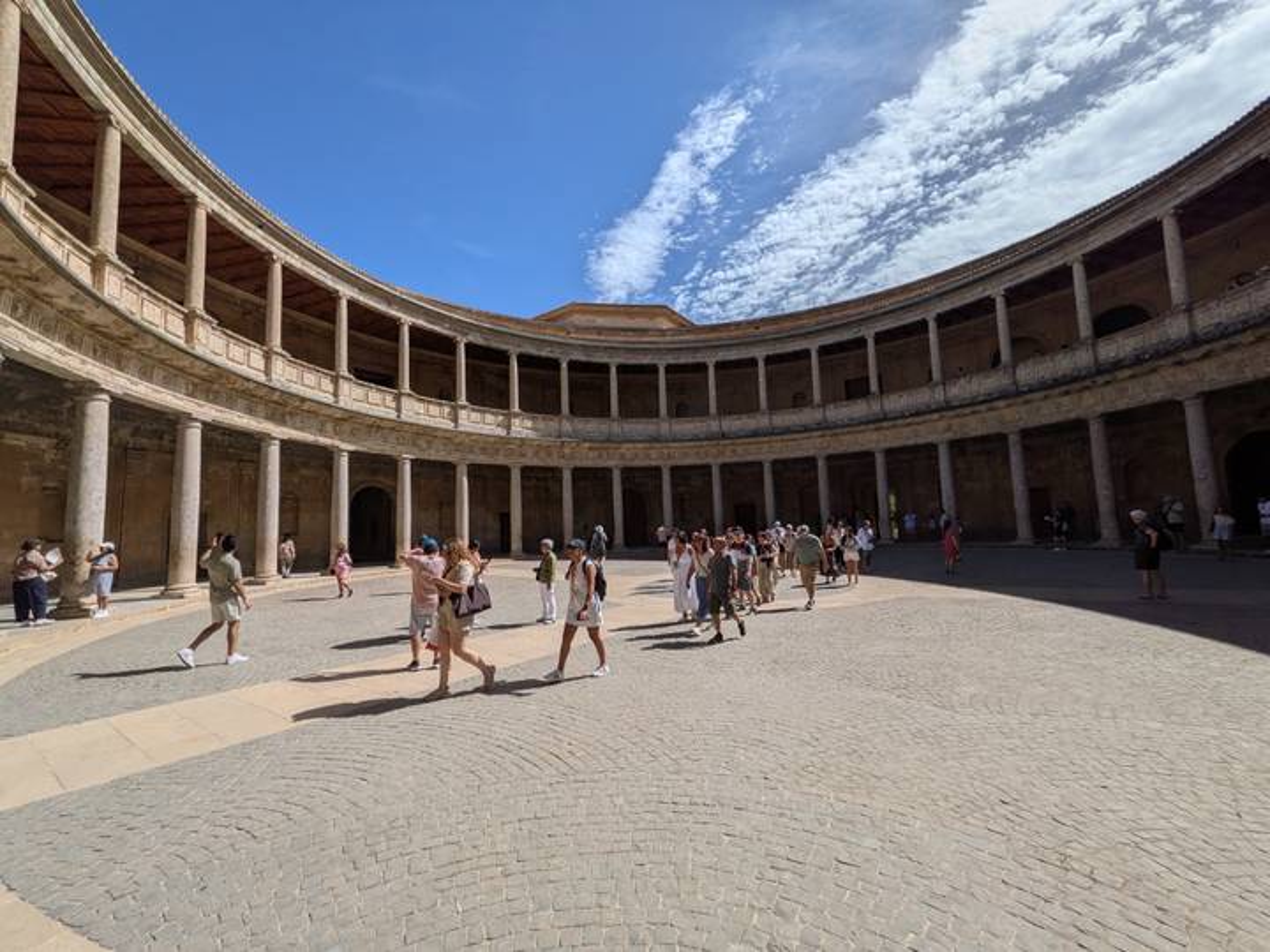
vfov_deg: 85.7
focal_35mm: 14
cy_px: 476
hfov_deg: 102.1
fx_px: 514
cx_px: 635
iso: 47
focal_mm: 1.83
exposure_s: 1/4367
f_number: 2.2
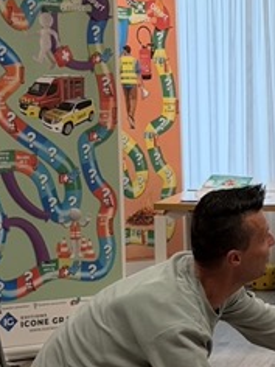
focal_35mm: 130
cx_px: 340
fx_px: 1377
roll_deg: -1.7
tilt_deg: -4.6
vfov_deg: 15.1
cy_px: 244
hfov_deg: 11.2
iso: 50
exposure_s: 1/100
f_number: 1.78
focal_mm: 6.76
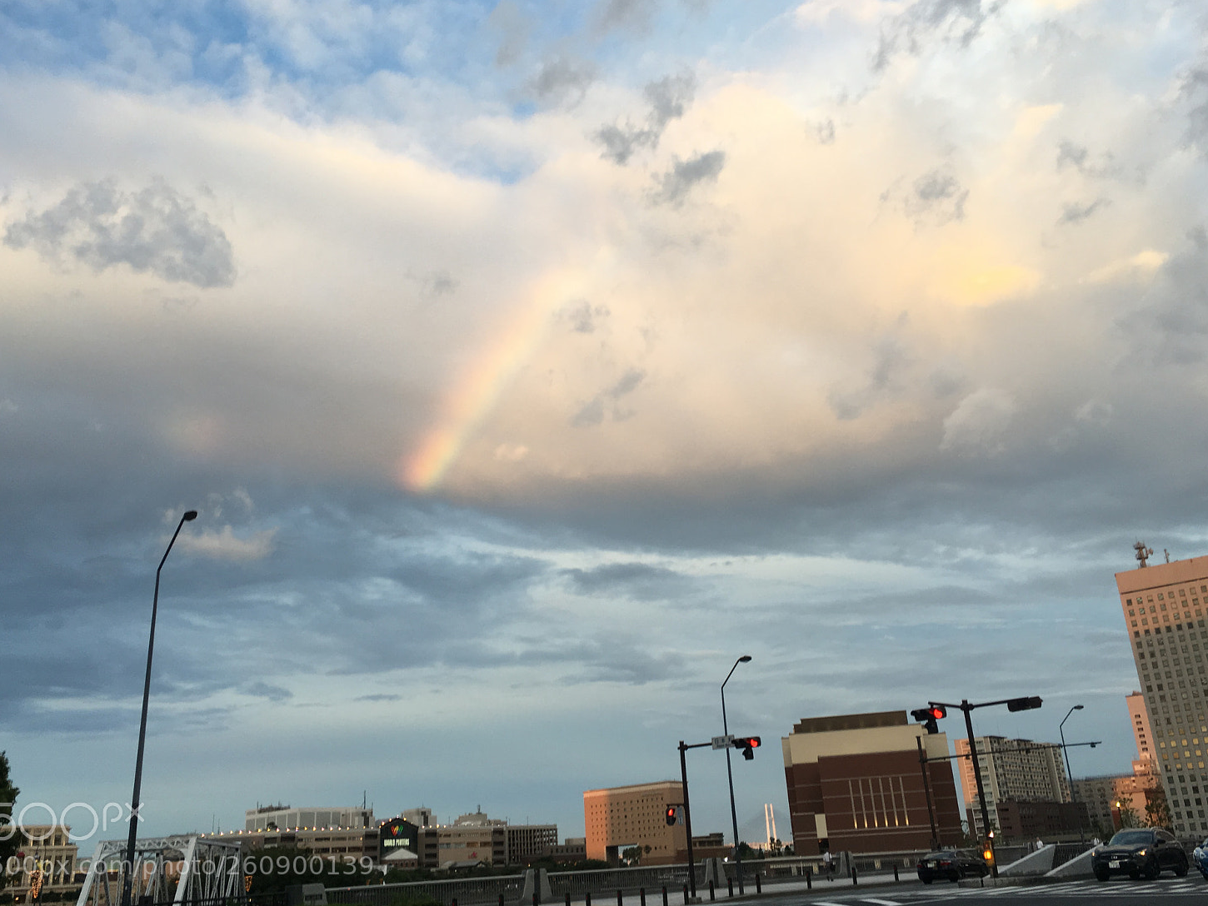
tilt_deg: +22.9
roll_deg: +2.0
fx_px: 1117
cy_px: 431
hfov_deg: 56.8
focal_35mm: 32
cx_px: 604
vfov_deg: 44.2
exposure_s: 1/120
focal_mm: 4.15
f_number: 2.2
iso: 32
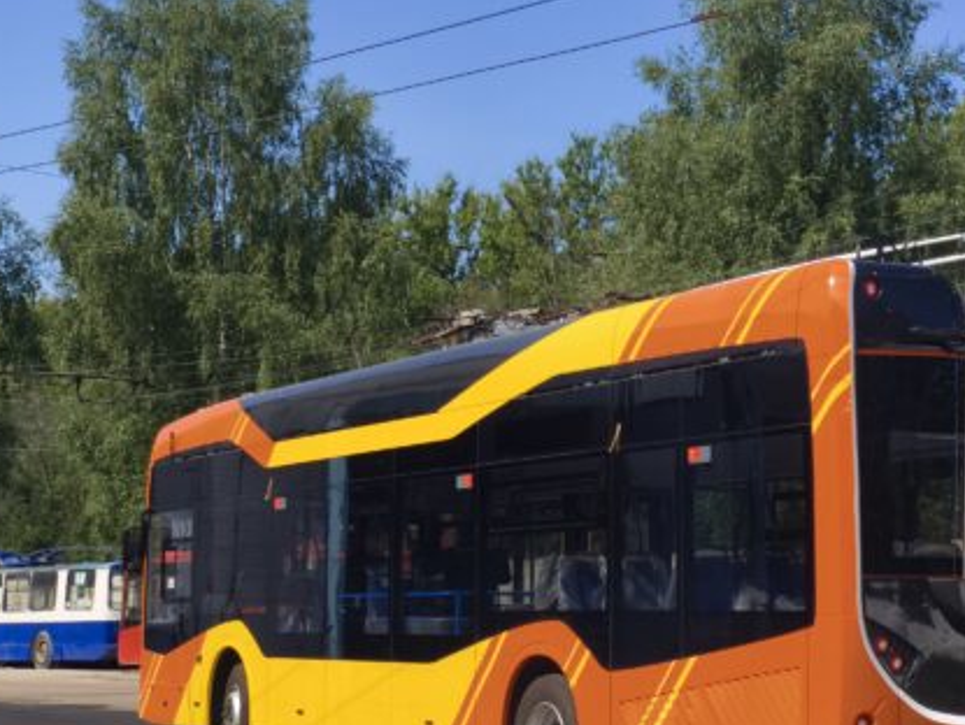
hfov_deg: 23.6
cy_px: 364
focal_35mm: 82
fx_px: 2288
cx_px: 682
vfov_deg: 18.0
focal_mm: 7.1
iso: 100
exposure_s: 1/1395
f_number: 1.9
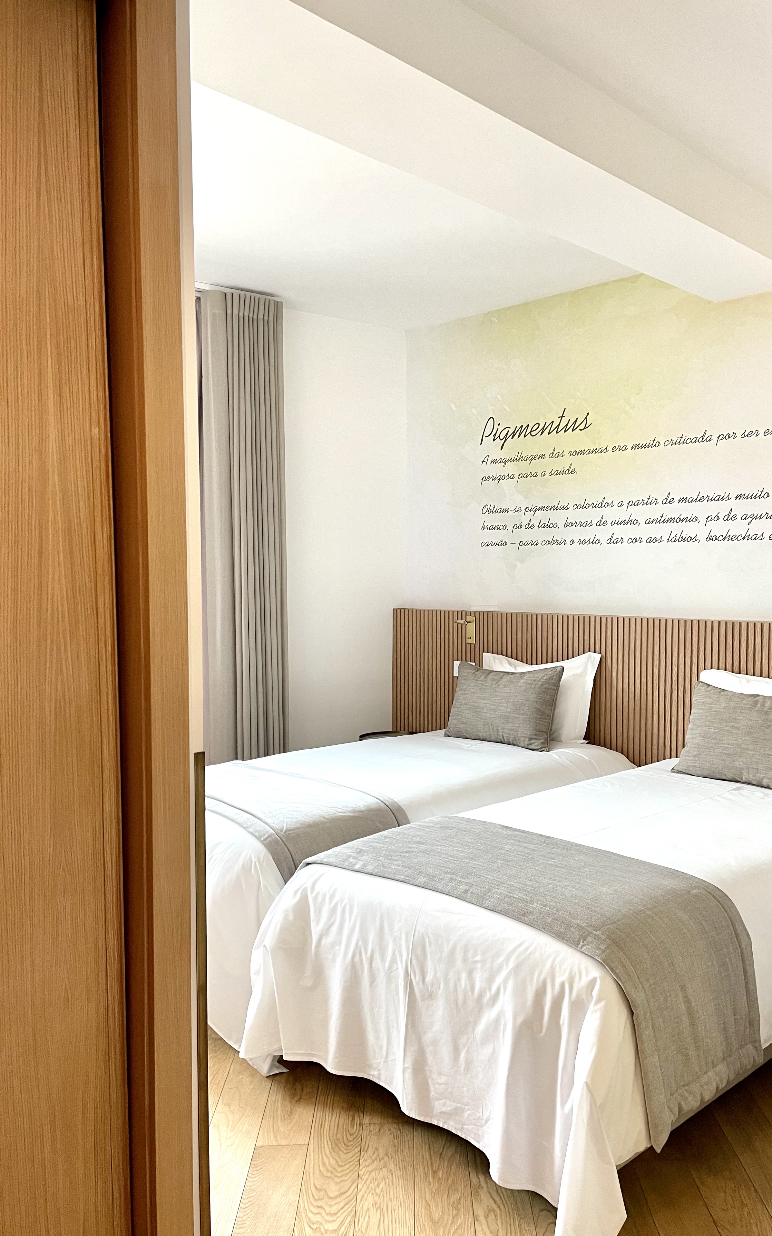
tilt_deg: -4.1
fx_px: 976
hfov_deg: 42.9
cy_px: 639
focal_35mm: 29
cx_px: 462
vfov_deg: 64.6
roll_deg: +0.1
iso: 100
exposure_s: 1/50
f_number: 1.6
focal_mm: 4.2
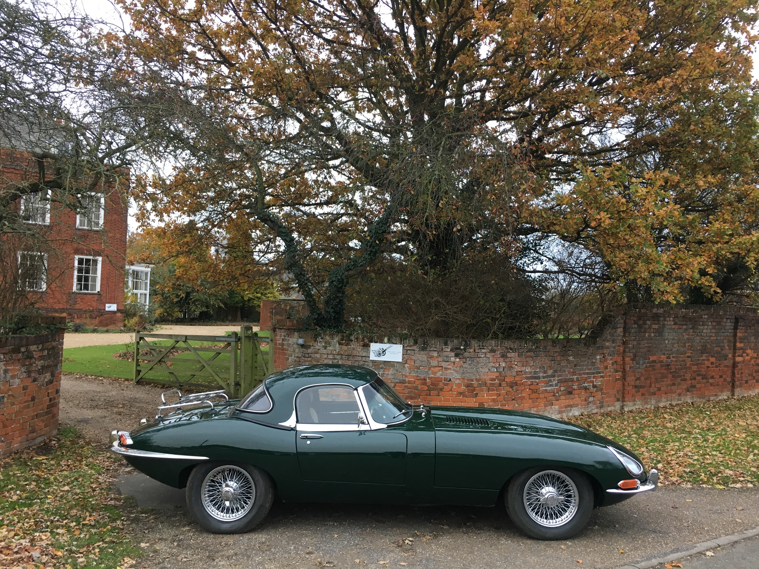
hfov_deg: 61.7
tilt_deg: +2.8
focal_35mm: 29
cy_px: 284
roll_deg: -2.1
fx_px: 636
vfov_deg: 48.2
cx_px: 380
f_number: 2.2
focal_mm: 4.15
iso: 40
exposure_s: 1/33
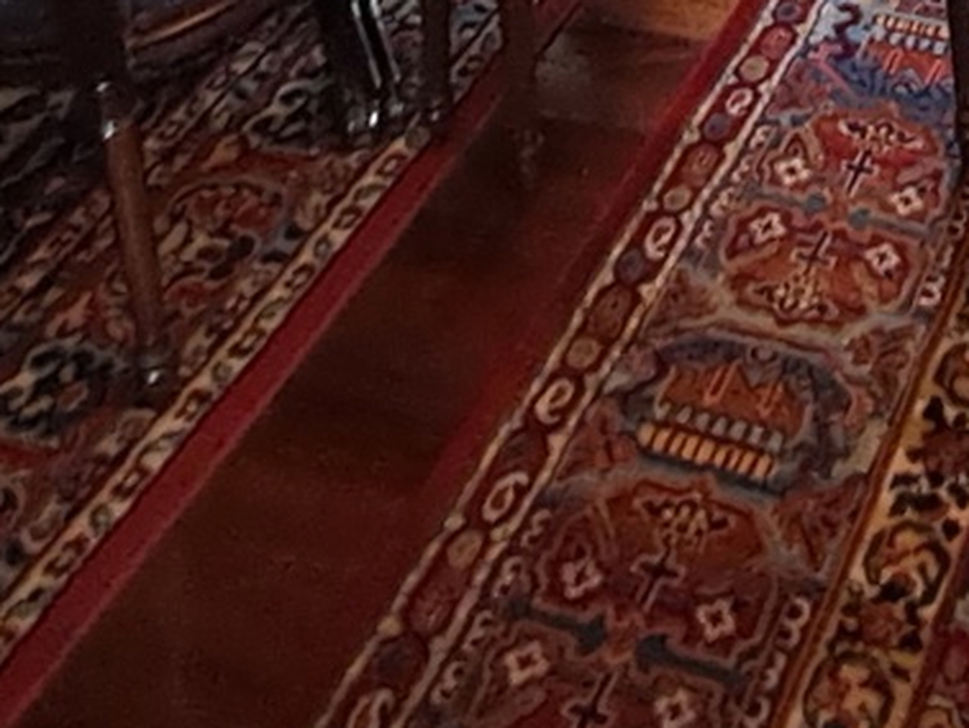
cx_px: 1005
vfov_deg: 15.0
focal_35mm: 66
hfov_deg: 27.4
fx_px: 1849
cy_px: -959
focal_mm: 1.42
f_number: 2.2
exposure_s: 1/50
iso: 250
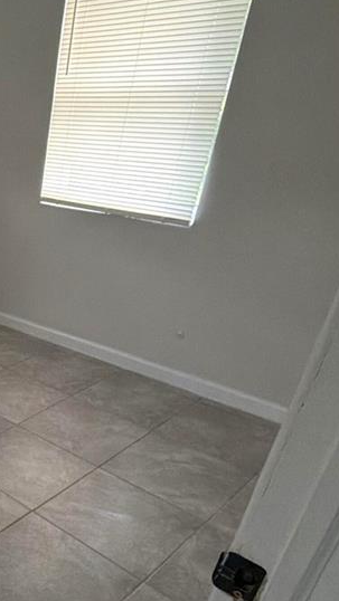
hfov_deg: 28.1
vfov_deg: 56.6
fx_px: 543
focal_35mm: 34
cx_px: -112
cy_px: 406
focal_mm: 2.22
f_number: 2.2
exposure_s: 1/60
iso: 400
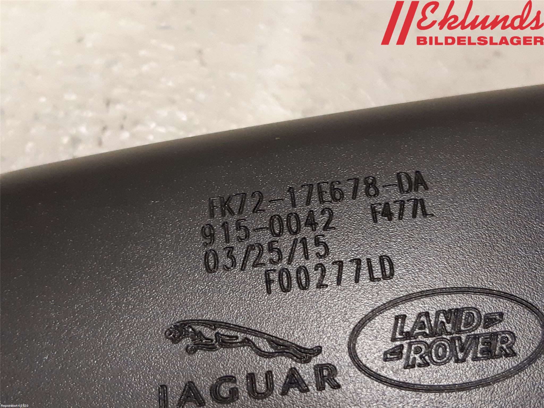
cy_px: 204
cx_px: 272
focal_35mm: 26
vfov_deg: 53.1
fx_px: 409
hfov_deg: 67.3
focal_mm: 3.93
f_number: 1.7
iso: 250
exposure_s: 1/33
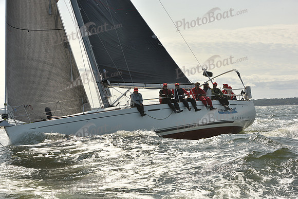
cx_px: 149
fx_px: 580
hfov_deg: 28.8
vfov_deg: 19.5
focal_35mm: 70
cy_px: 100
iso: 250
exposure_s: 1/800
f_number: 10
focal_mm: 70
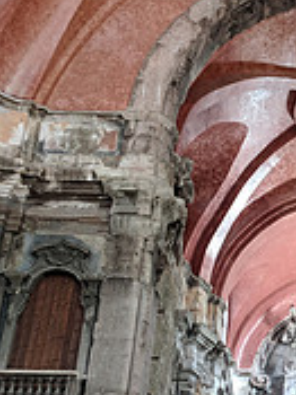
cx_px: 342
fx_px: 765
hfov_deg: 20.6
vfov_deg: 28.4
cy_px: 314
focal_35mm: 67
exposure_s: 1/50
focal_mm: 4.67
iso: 582
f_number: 2
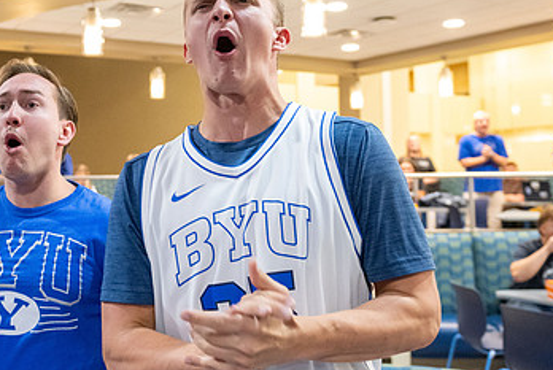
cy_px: 137
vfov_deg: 29.2
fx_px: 707
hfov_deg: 42.2
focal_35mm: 46
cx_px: 191
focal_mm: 24
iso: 6400
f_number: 2.8
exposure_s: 1/320
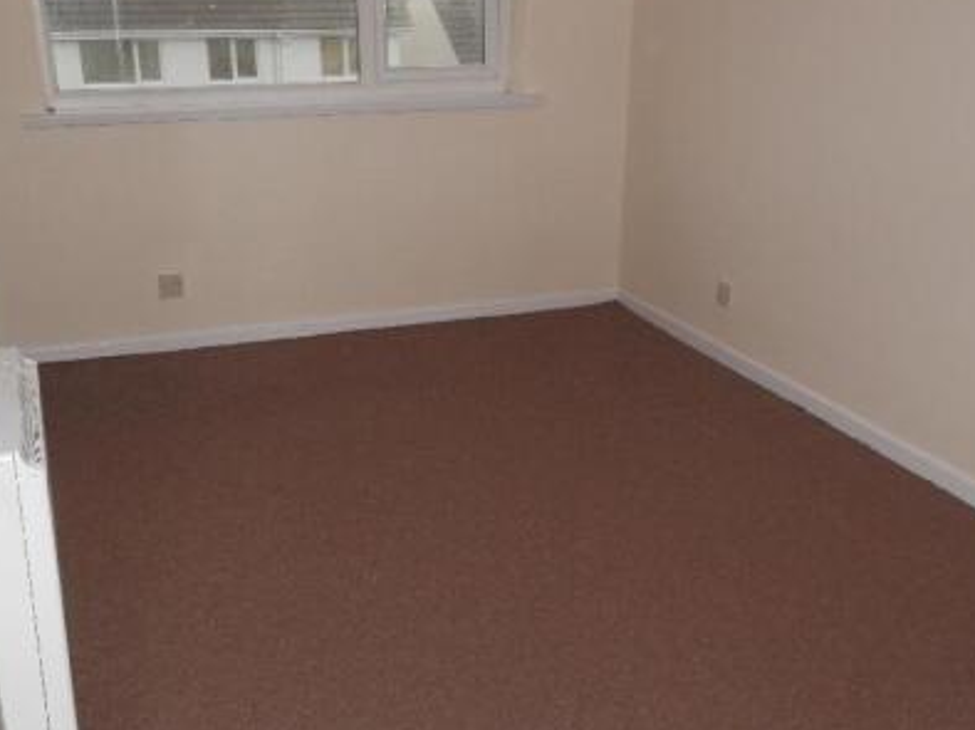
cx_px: 464
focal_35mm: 37
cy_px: 387
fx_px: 1042
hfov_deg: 50.1
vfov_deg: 38.6
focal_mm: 4.5
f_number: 3
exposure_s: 1/30
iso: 100
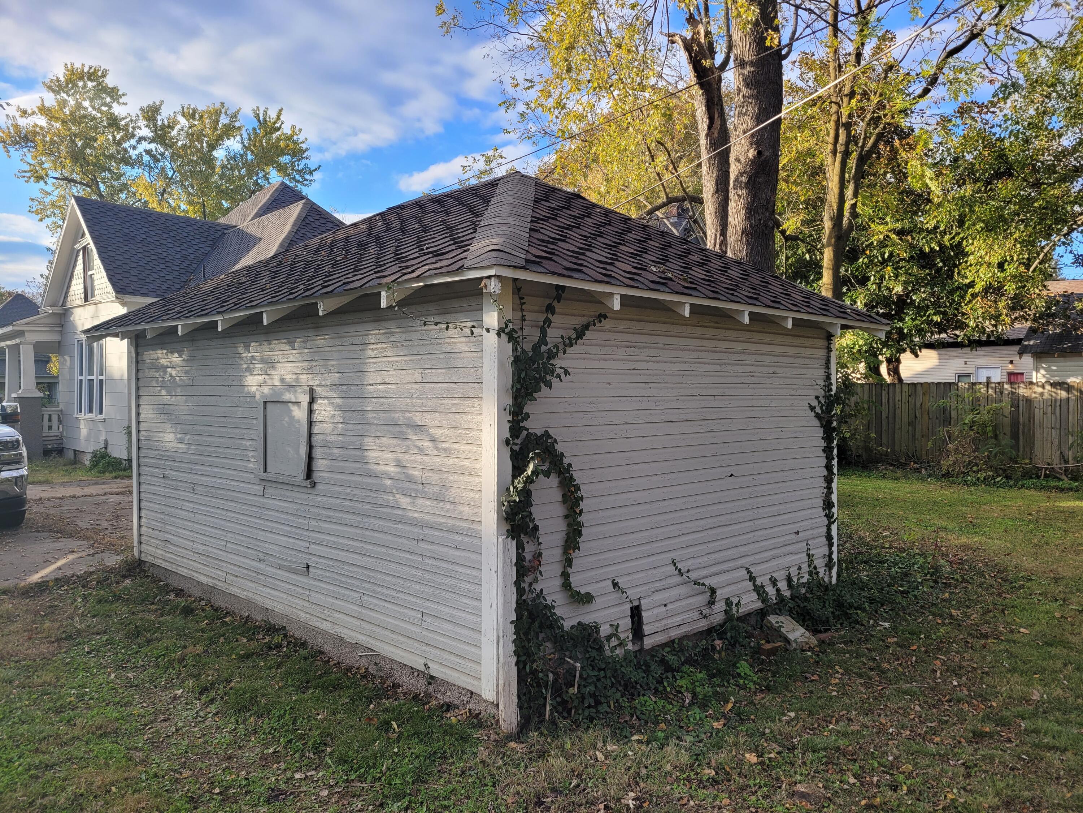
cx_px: 542
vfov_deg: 53.1
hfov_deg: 67.3
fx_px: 813
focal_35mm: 26
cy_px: 406
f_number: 1.8
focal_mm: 5.4
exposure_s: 1/796
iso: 40
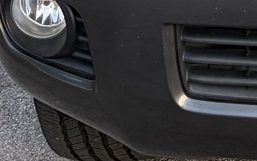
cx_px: 458
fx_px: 1212
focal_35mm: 173
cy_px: -361
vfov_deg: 6.7
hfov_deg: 11.3
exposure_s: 1/178
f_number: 1.6
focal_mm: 5.96
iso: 50
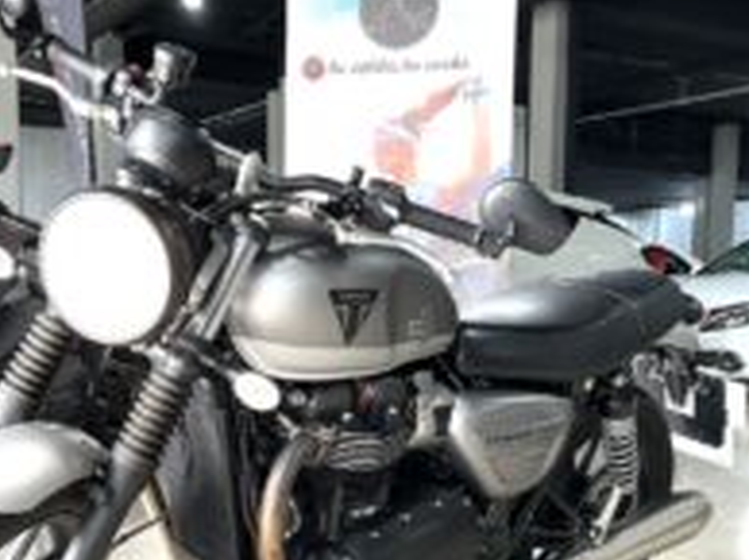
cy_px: 427
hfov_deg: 40.4
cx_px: 324
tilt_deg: -6.0
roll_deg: +0.1
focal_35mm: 47
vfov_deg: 30.3
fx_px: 1016
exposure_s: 1/100
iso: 50
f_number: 1.6
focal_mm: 5.1
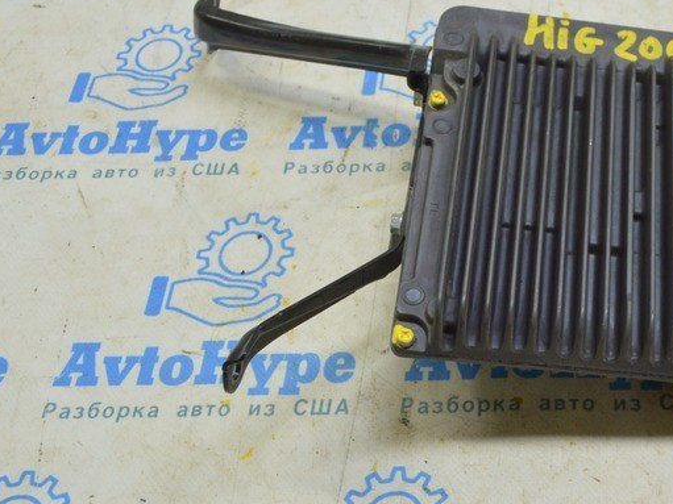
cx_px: 566
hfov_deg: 35.3
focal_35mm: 52
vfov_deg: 28.0
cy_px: 259
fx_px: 1011
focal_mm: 18
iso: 400
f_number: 5.6
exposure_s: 1/20
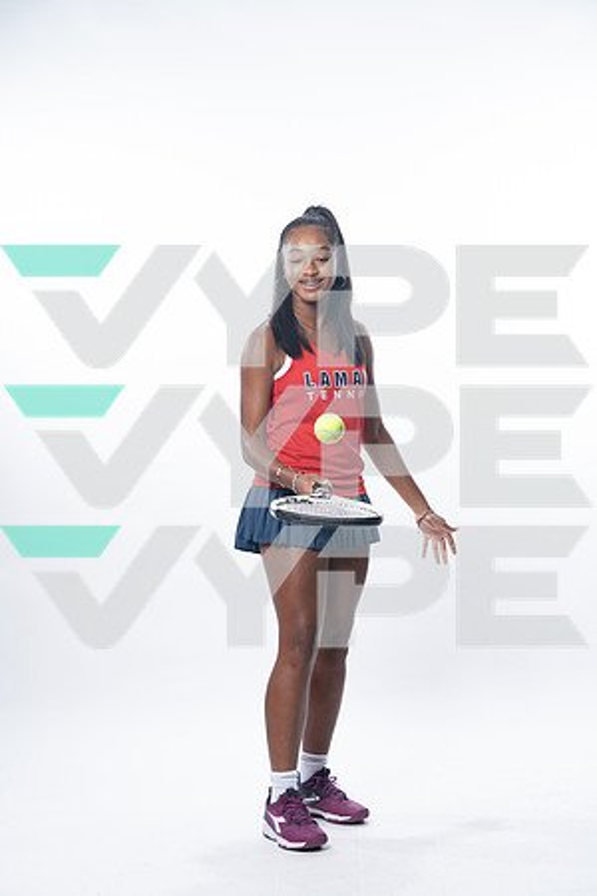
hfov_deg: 17.1
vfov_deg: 25.4
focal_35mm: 80
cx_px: 298
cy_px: 448
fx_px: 1990
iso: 200
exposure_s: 1/250
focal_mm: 80
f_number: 5.6
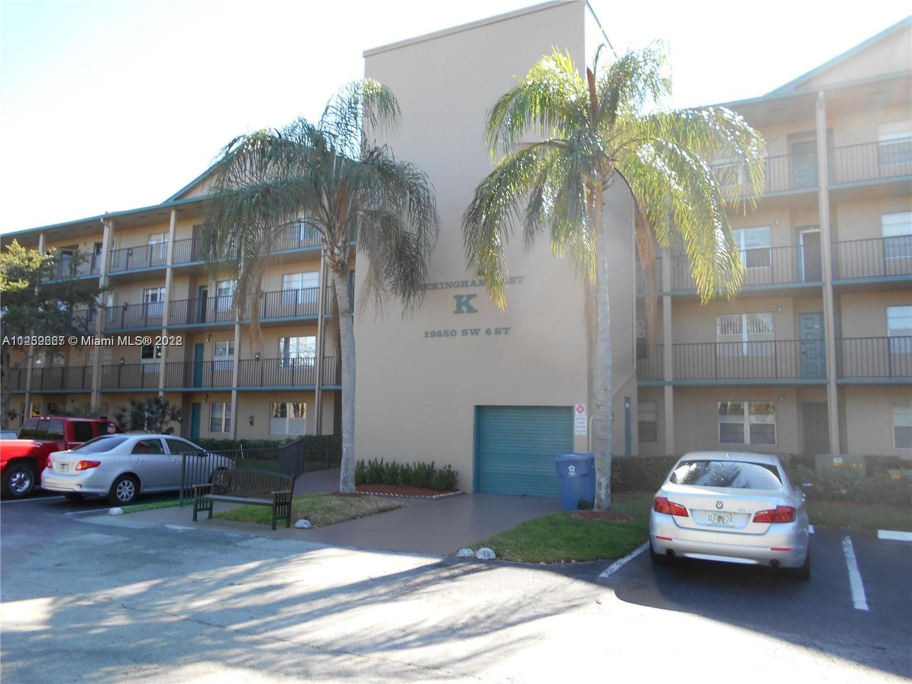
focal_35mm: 26
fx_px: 685
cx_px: 456
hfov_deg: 67.3
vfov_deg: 53.1
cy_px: 342
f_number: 3.2
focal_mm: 4.6
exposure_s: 1/160
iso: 80
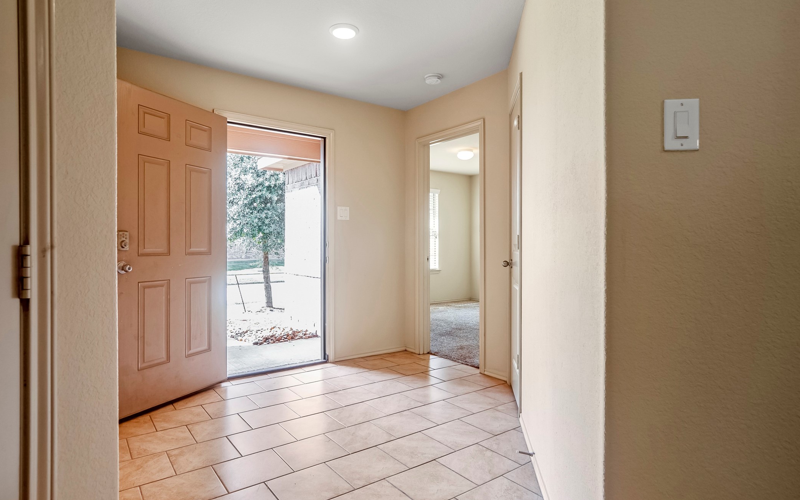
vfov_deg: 62.2
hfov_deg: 88.0
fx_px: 414
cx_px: 398
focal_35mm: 19
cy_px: 232
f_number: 4
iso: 125
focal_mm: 12
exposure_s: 1/15
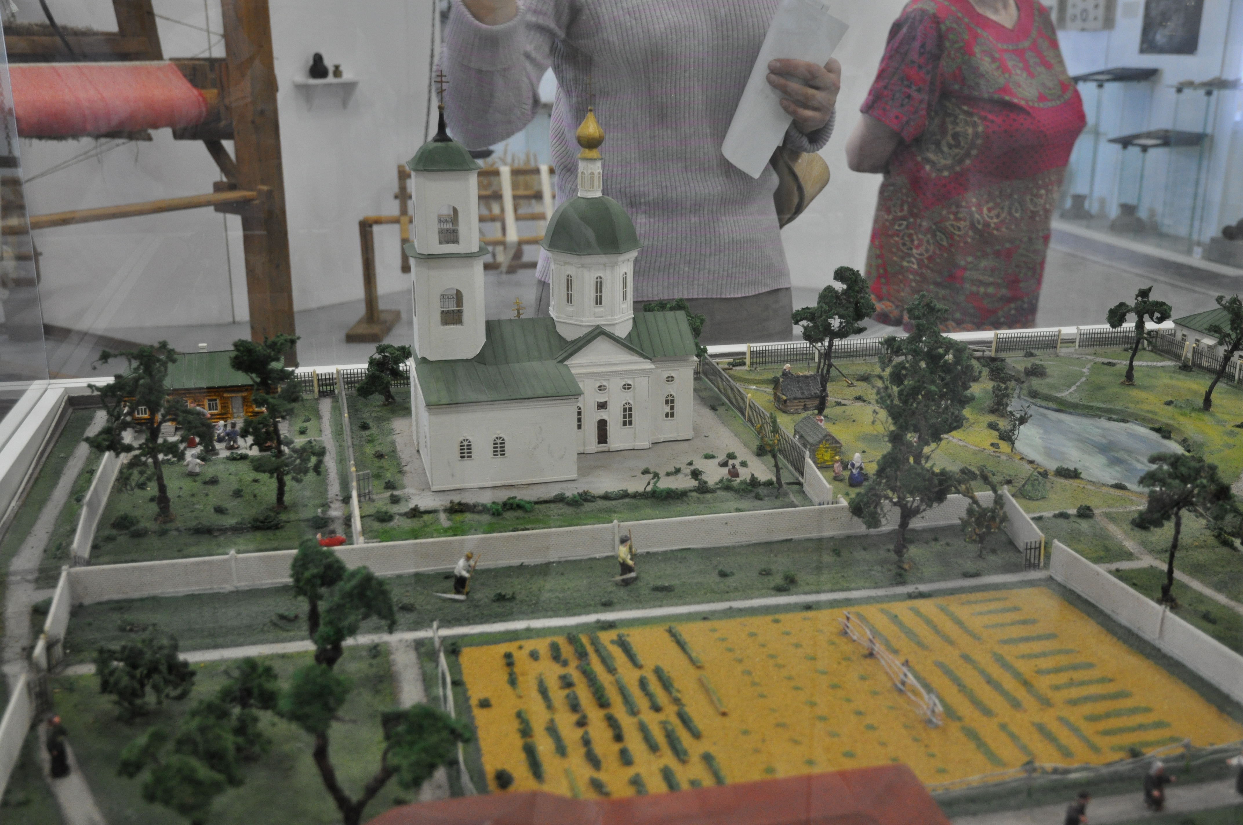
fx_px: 1293
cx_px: 622
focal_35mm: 38
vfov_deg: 35.4
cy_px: 412
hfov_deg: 51.3
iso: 800
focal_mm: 25
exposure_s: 1/40
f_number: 4
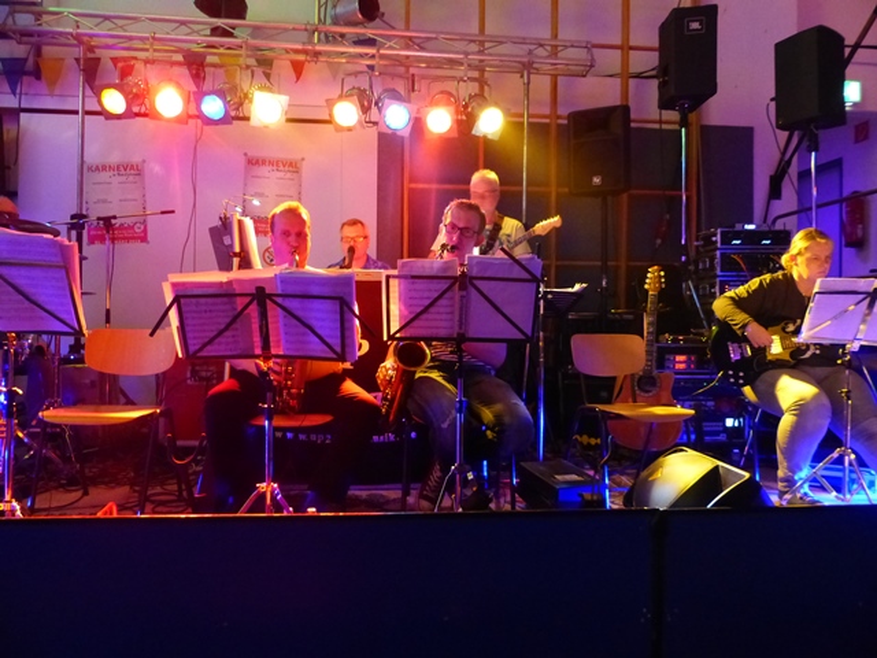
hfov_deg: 69.4
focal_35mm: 25
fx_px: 633
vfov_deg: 54.9
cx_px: 438
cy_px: 329
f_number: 2.8
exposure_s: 1/15
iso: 800
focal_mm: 4.5
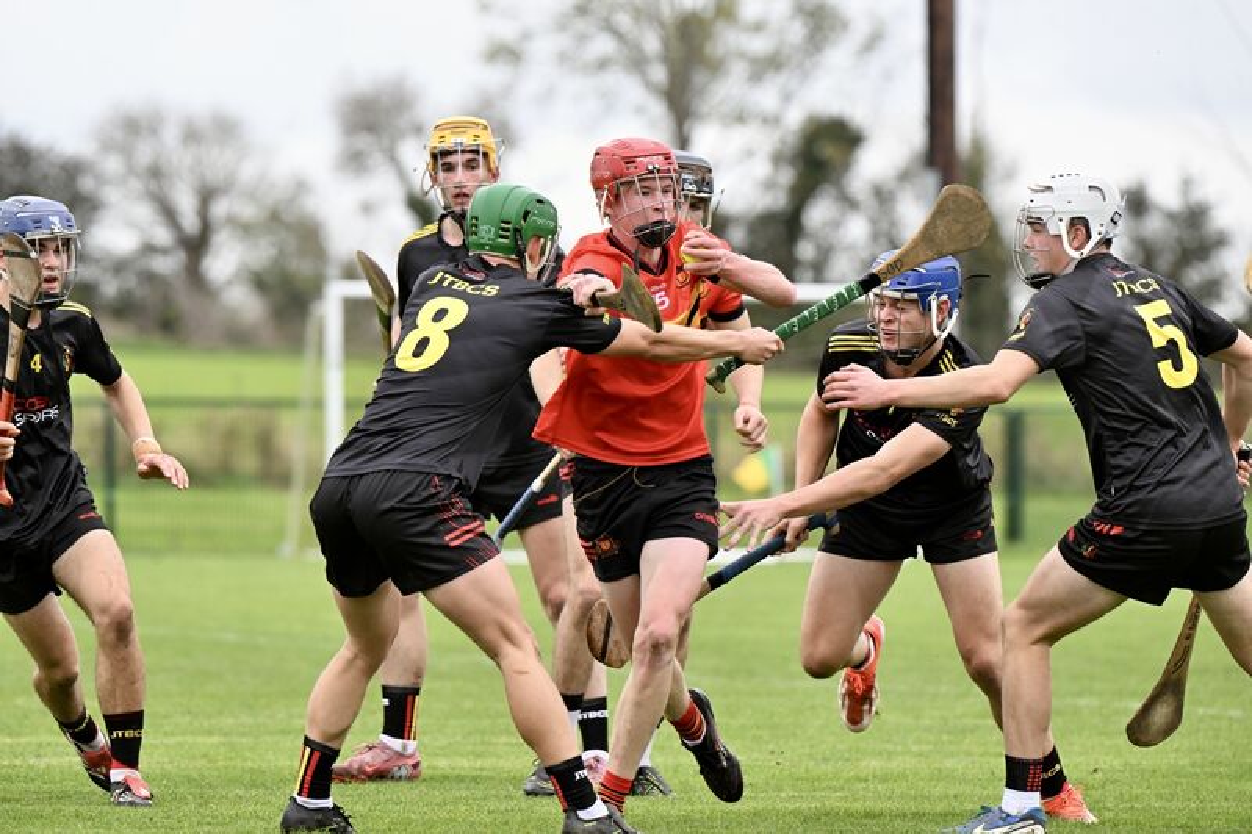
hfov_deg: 5.9
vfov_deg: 3.9
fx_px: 12169
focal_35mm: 350
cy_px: 417
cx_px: 626
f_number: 6.3
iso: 2000
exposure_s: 1/1000
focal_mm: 350
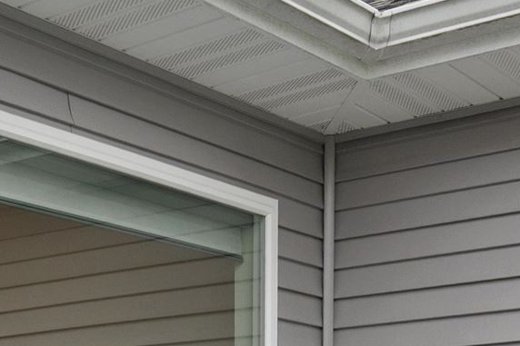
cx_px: 167
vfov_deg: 13.9
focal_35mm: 89
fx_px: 1281
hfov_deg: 22.8
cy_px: 593
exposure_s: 1/200
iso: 400
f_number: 6.3
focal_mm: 16.5
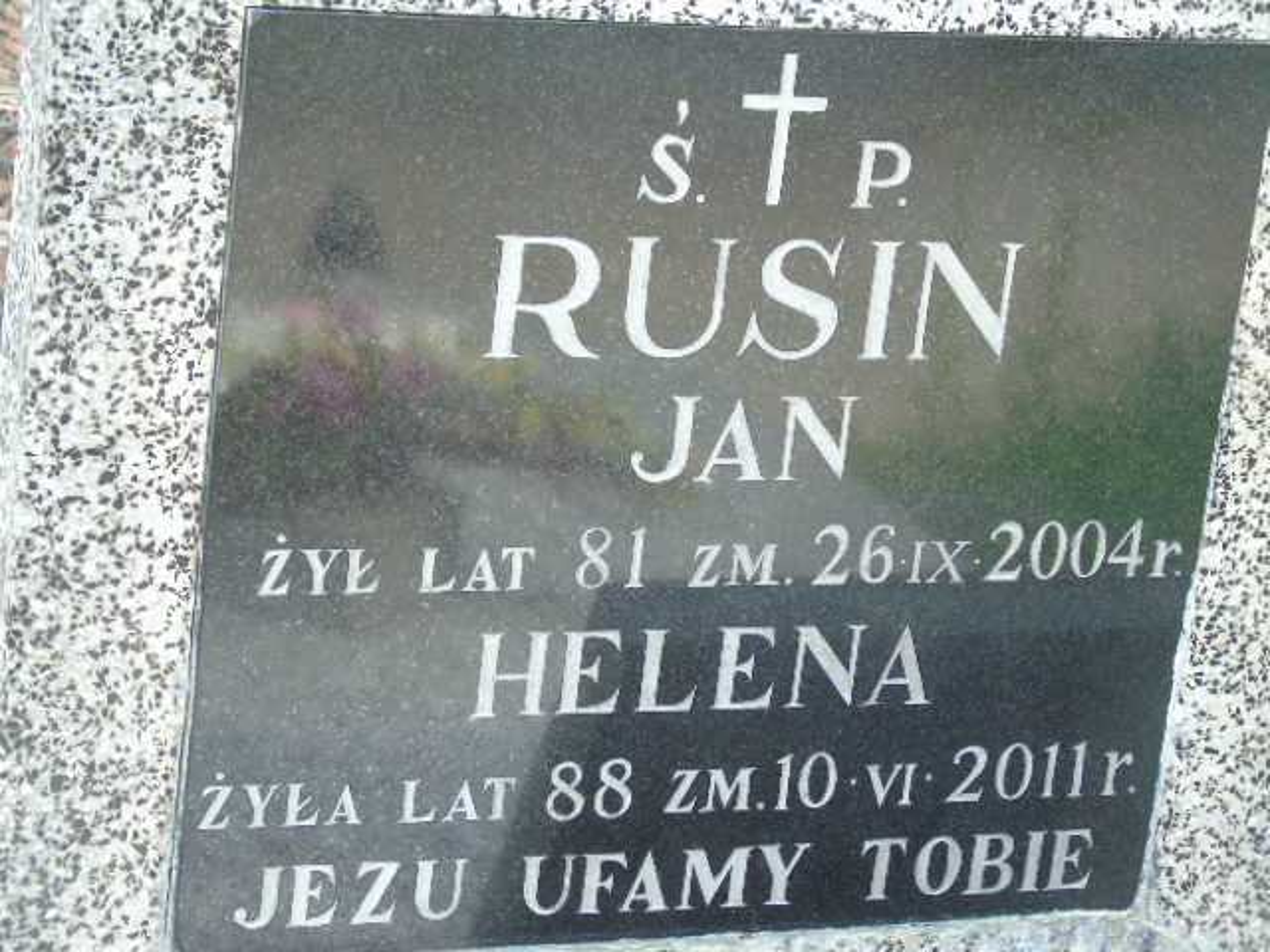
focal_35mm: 108
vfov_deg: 13.7
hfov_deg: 18.2
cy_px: 476
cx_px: 635
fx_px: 3962
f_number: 4.4
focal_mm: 19
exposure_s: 1/60
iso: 80
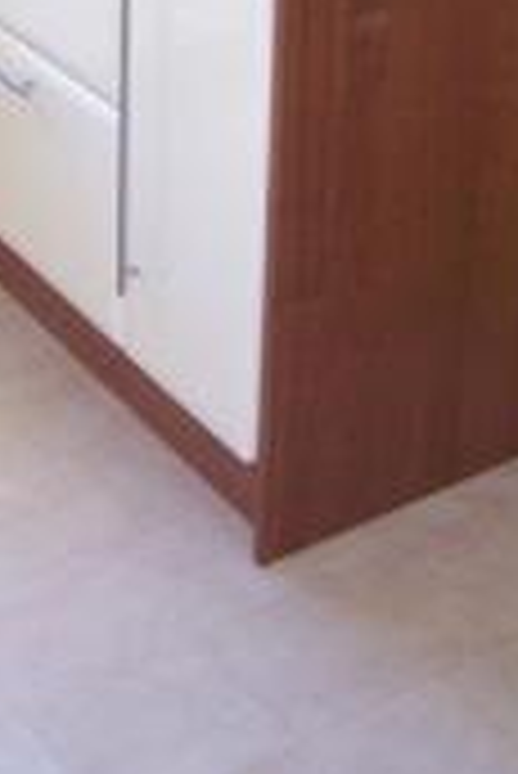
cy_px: -196
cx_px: 155
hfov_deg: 16.8
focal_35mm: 81
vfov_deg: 22.7
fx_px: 1745
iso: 200
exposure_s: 1/30
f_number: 2.8
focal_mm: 3.8
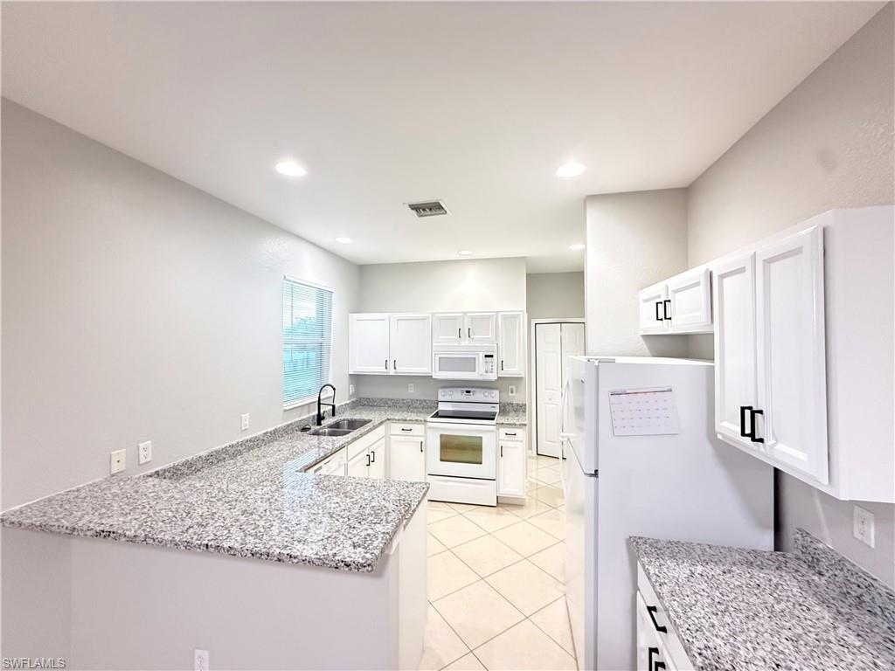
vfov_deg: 85.7
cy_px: 336
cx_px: 448
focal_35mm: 14
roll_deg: +0.9
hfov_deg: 102.1
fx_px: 362
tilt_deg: +0.7
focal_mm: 2.22
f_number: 2.2
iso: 800
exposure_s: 1/60
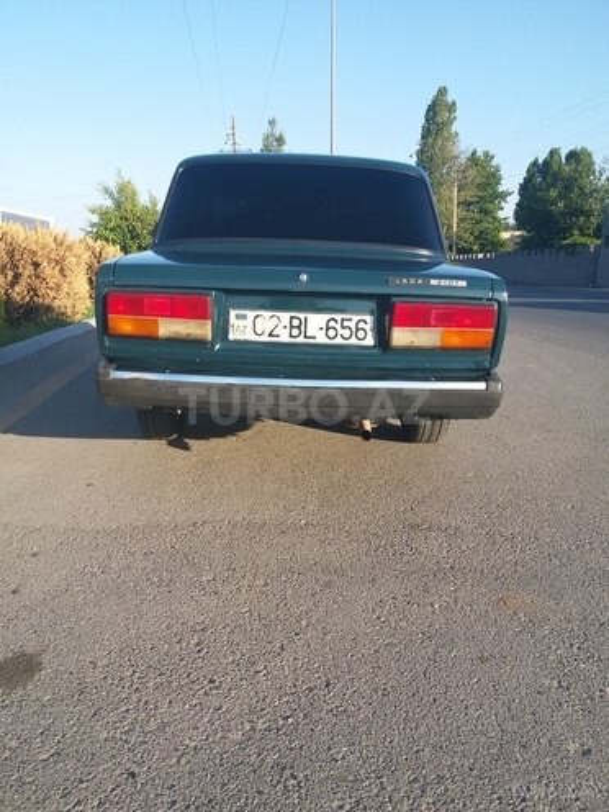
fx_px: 633
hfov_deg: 51.4
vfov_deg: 65.3
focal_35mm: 27
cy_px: 406
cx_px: 304
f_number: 1.9
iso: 40
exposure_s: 1/446
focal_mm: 3.7
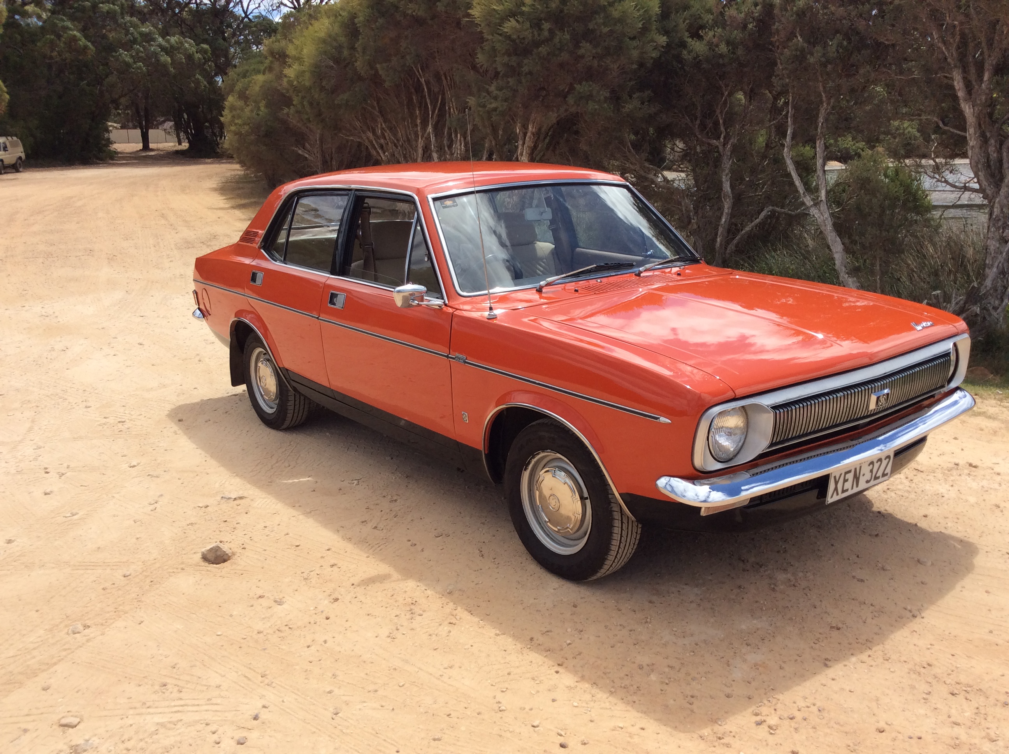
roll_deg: +2.3
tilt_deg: -14.5
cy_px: 377
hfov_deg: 56.9
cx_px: 504
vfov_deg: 44.1
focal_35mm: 32
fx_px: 931
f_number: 2.4
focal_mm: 3.3
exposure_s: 1/1506
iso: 32
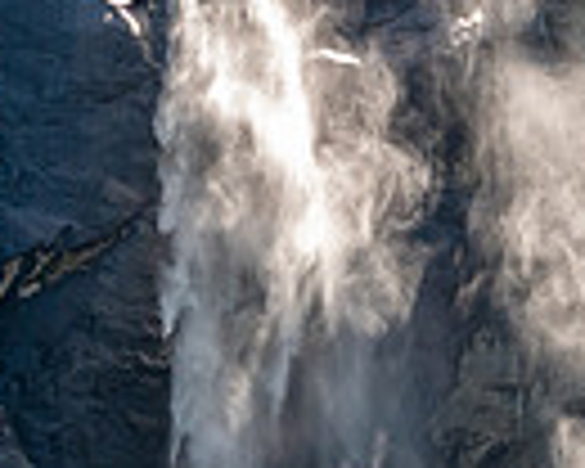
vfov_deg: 9.2
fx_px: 2822
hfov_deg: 11.8
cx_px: 338
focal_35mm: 163
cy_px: 713
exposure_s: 1/250
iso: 100
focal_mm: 14.16
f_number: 6.3
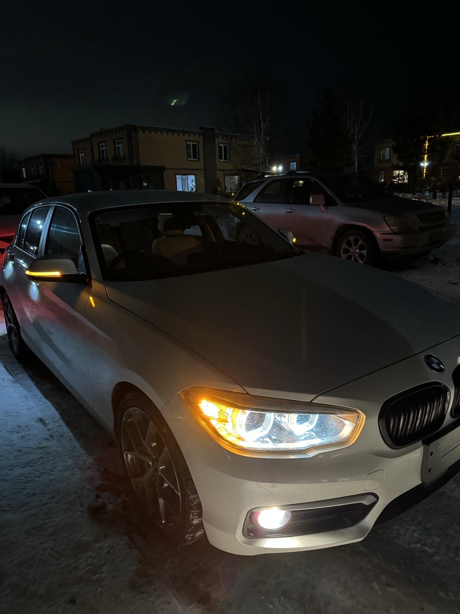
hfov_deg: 56.8
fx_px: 425
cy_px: 307
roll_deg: +1.2
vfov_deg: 71.6
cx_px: 230
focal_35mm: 24
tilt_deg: -15.3
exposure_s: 1/30
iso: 1000
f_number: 1.78
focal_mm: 6.76
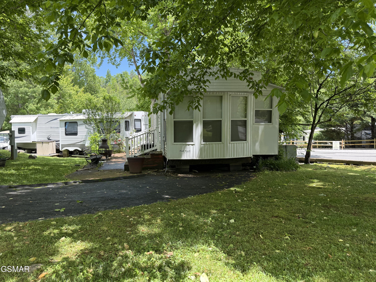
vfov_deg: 56.8
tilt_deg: -2.3
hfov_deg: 71.6
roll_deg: +0.6
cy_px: 141
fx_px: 261
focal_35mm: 24
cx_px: 188
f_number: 1.78
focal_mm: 6.76
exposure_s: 1/1032
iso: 100
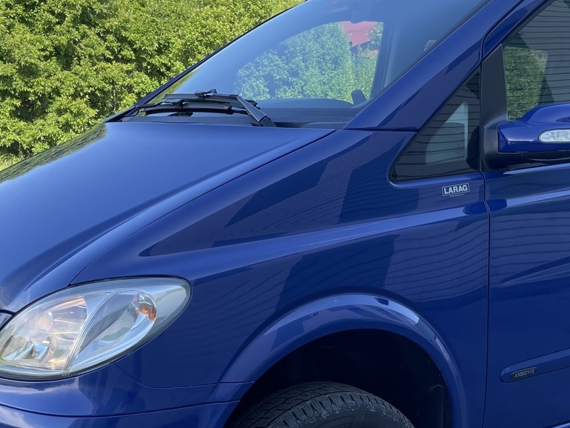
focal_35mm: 54
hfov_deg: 34.9
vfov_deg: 27.0
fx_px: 889
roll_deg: -1.2
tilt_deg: -7.7
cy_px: 264
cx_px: 410
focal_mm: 4.2
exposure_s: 1/493
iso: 32
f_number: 1.6
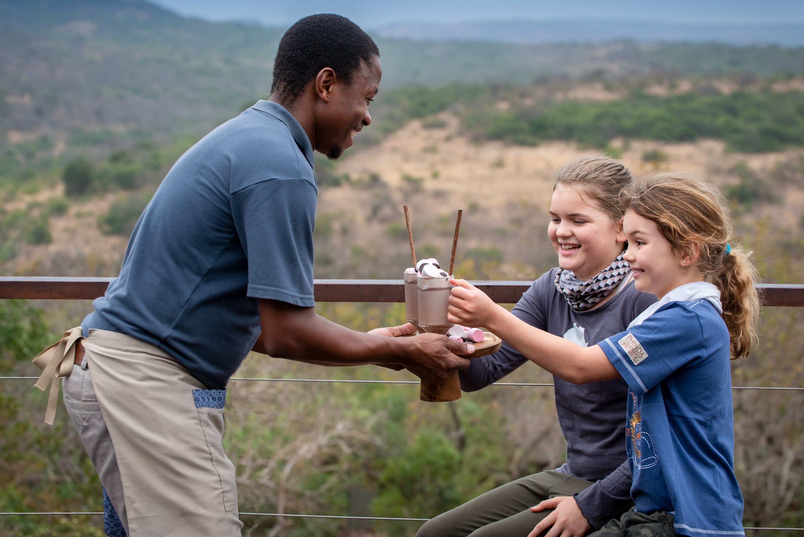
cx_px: 393
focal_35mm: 116
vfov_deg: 11.8
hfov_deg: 17.6
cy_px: 258
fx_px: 2591
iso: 400
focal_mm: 95
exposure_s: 1/350
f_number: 5.6
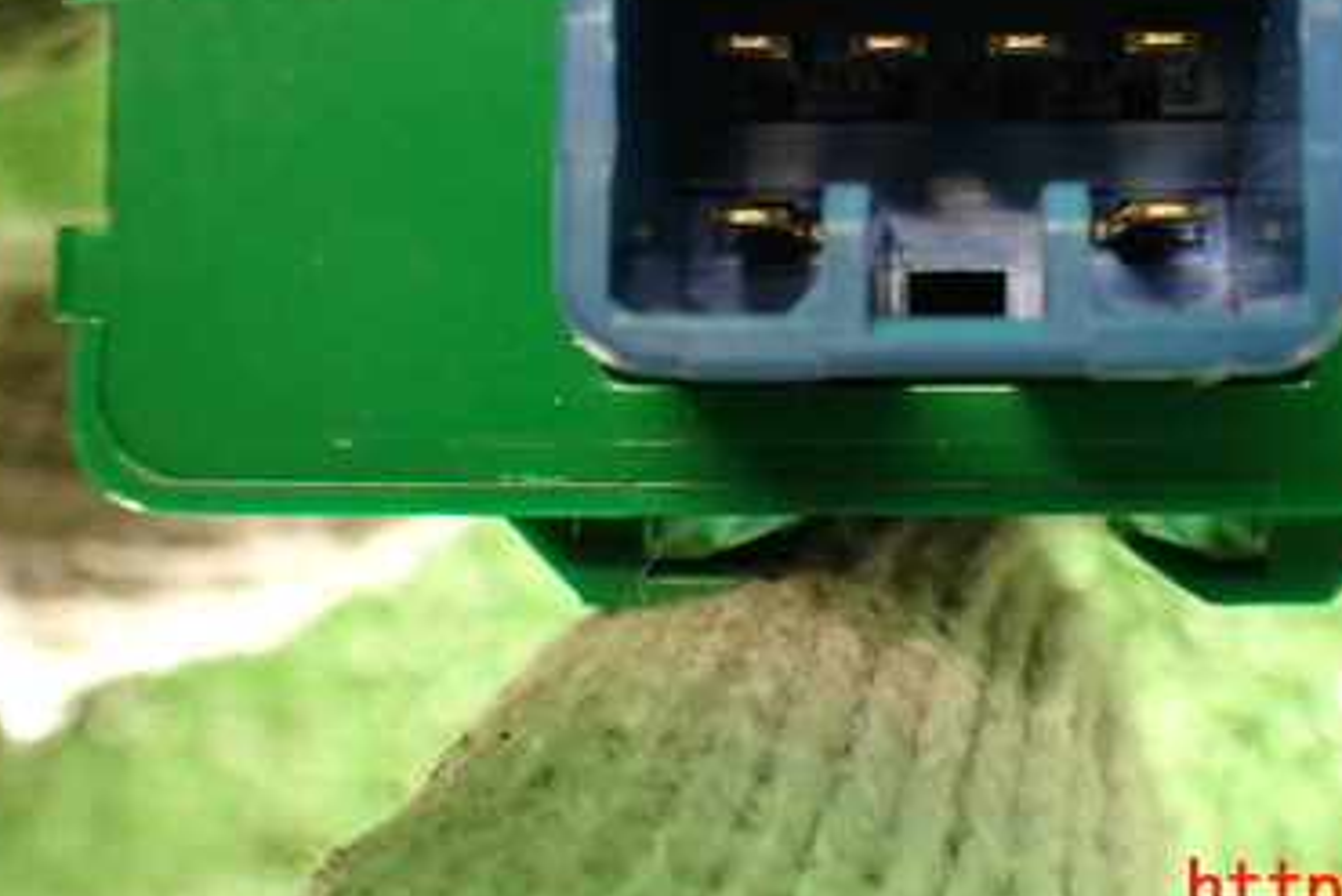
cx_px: 918
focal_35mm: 54
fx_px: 2014
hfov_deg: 36.4
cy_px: 123
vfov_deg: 24.5
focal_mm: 5.79
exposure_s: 1/30
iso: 400
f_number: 2.4
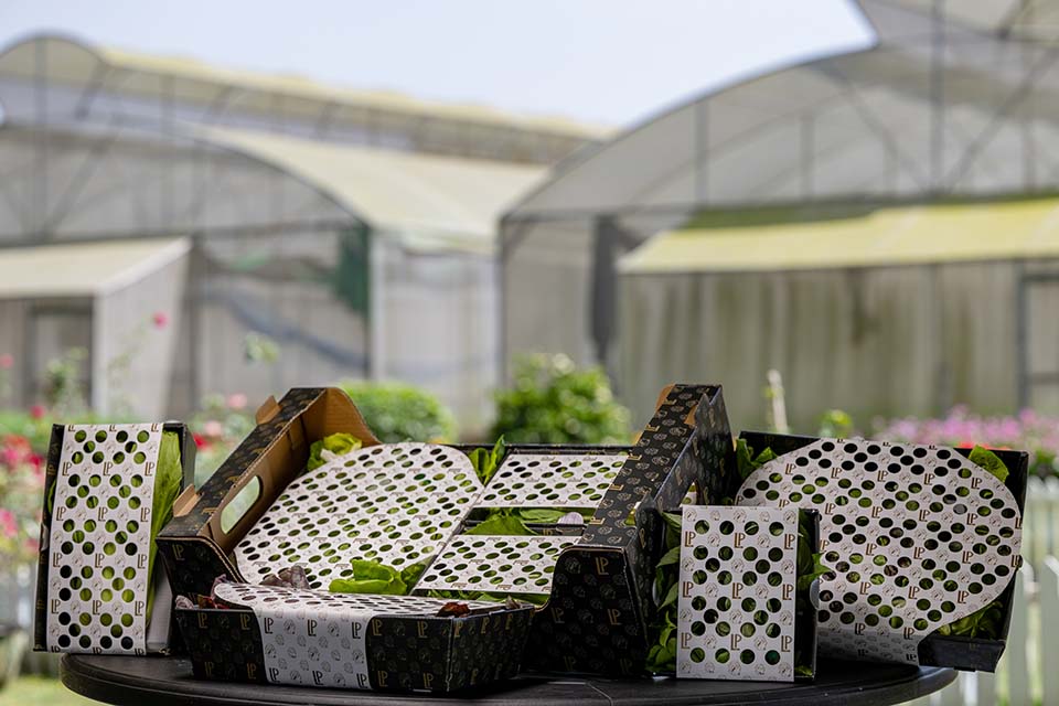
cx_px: 530
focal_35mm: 79
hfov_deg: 25.7
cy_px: 353
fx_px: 2324
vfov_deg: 17.3
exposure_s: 1/400
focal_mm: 79
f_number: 4.5
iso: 100
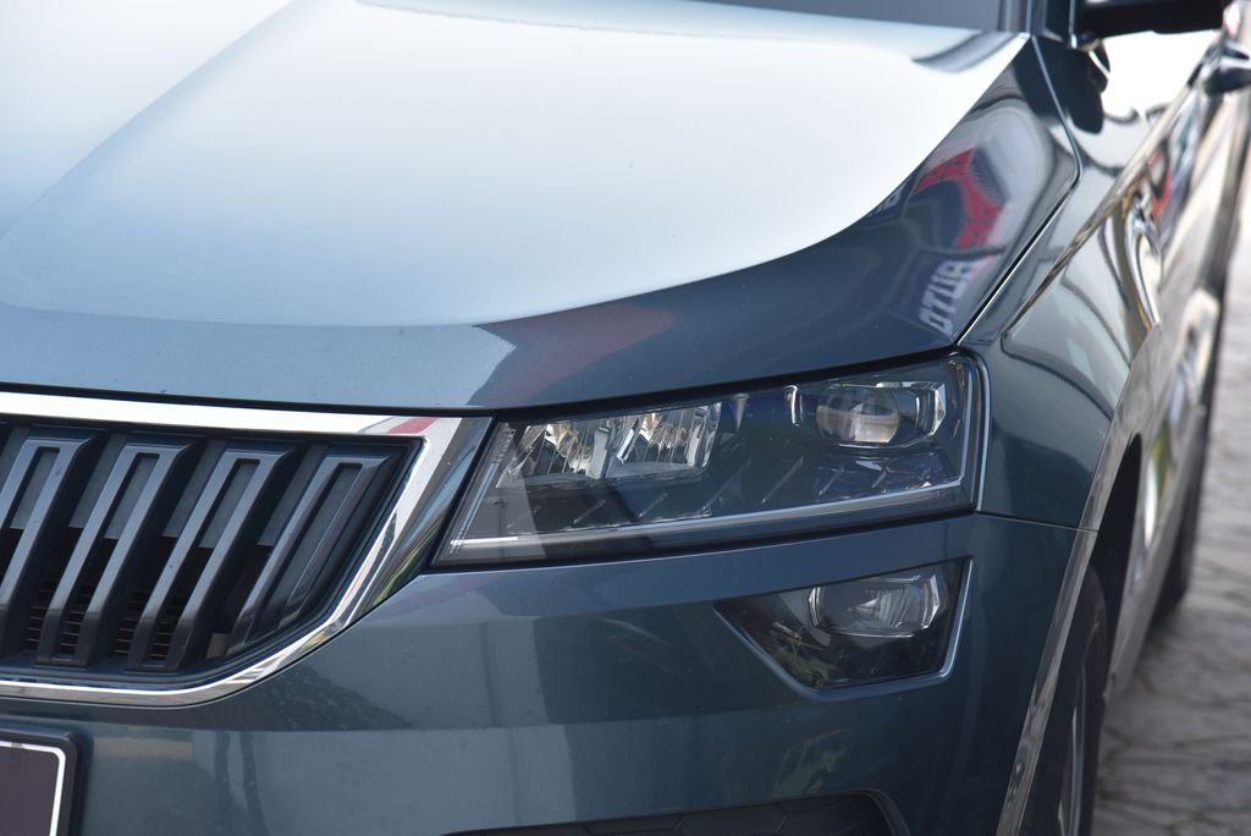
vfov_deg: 11.4
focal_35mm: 120
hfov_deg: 17.1
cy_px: 418
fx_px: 4172
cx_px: 626
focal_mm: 120
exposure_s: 1/160
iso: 500
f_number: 6.3
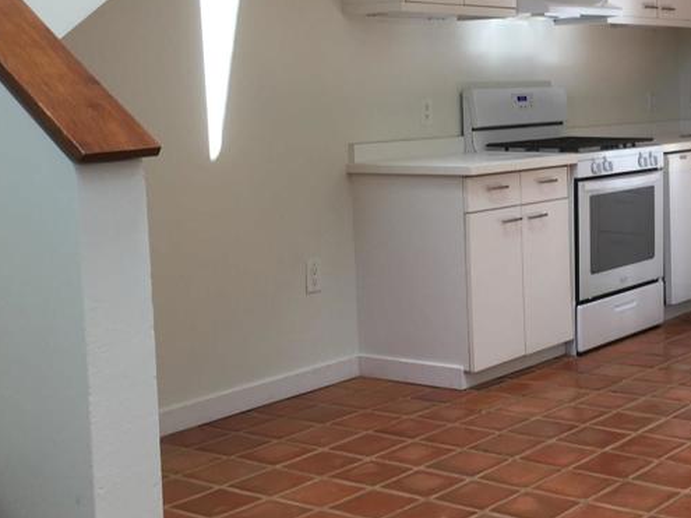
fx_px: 1197
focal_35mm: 60
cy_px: 208
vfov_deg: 24.4
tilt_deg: -6.5
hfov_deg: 31.1
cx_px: 589
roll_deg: +1.0
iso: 25
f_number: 2.2
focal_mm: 4.15
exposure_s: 1/60
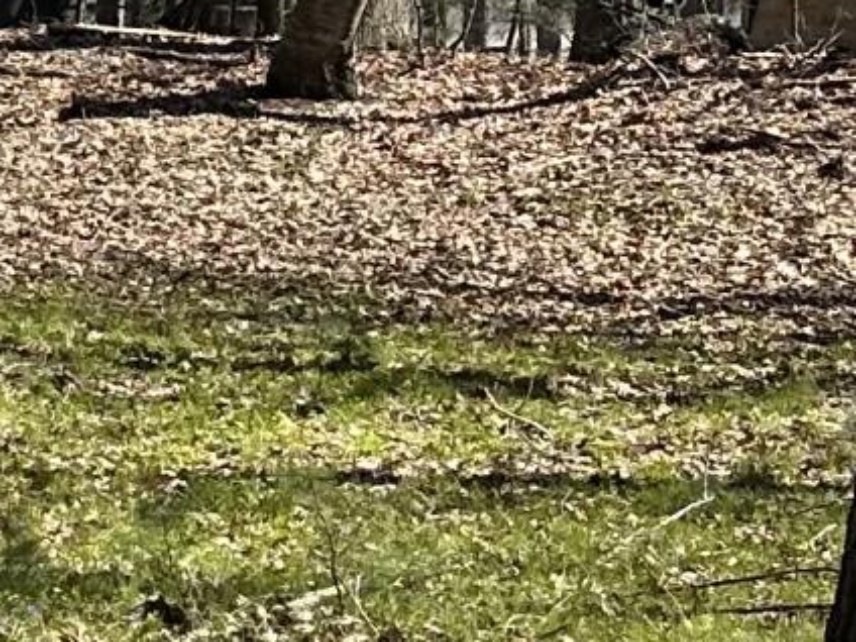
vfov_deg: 8.7
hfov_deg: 9.3
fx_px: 4204
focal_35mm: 170
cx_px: -1670
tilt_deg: -7.4
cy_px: 539
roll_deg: +0.2
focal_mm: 6.86
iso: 80
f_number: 1.78
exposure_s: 1/1613
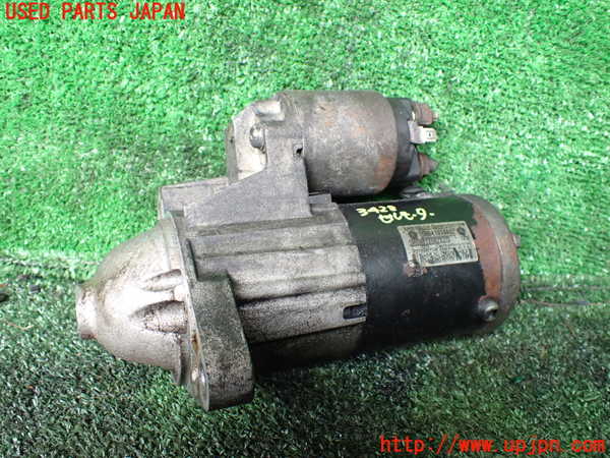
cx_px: 305
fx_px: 529
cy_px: 229
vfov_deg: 46.8
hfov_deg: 60.0
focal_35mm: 30
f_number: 2.3
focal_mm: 5.4
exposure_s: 1/100
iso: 800
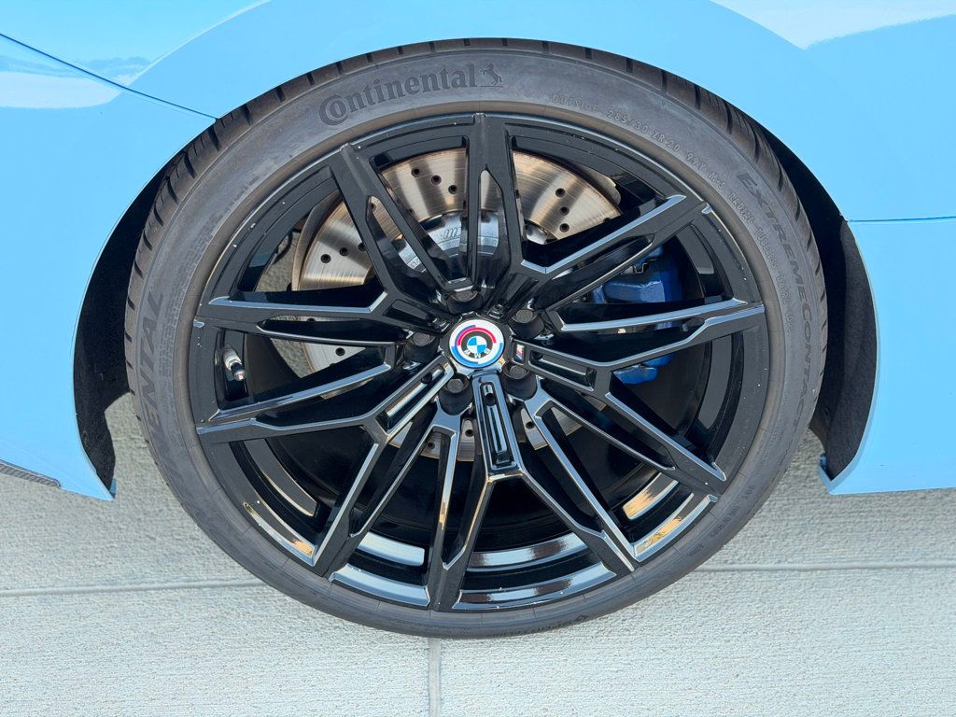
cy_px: 358
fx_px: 1326
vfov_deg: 30.3
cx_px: 478
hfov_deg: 39.7
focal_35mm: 48
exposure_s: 1/239
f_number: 1.78
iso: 200
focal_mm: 6.76
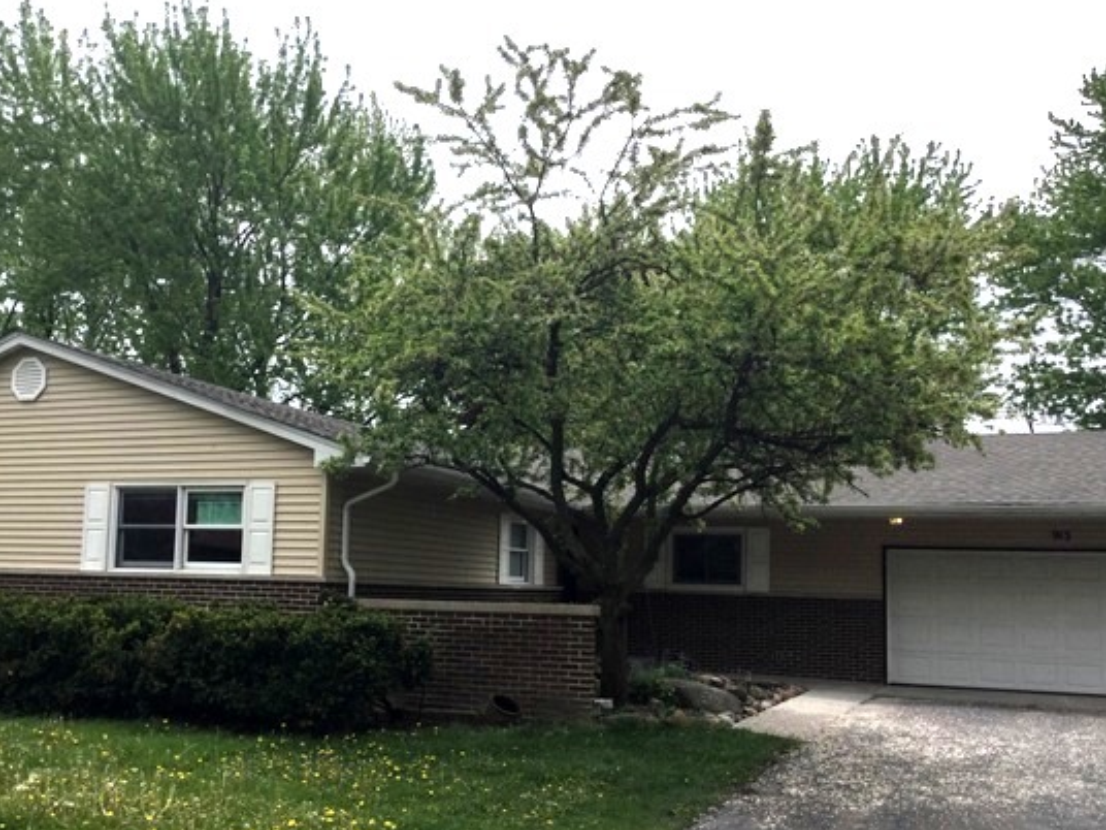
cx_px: 487
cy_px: 485
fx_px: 1182
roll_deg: -1.2
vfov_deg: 38.6
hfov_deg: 50.0
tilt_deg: +3.8
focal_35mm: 37
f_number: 2.4
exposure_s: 1/1631
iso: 25
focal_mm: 3.3
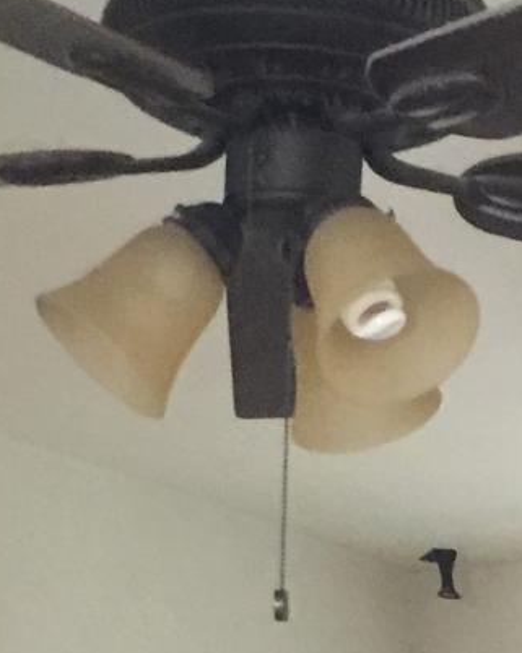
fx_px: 2726
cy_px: 1041
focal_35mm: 141
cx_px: 447
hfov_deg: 10.9
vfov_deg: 12.8
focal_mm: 4.15
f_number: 2.2
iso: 125
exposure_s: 1/15
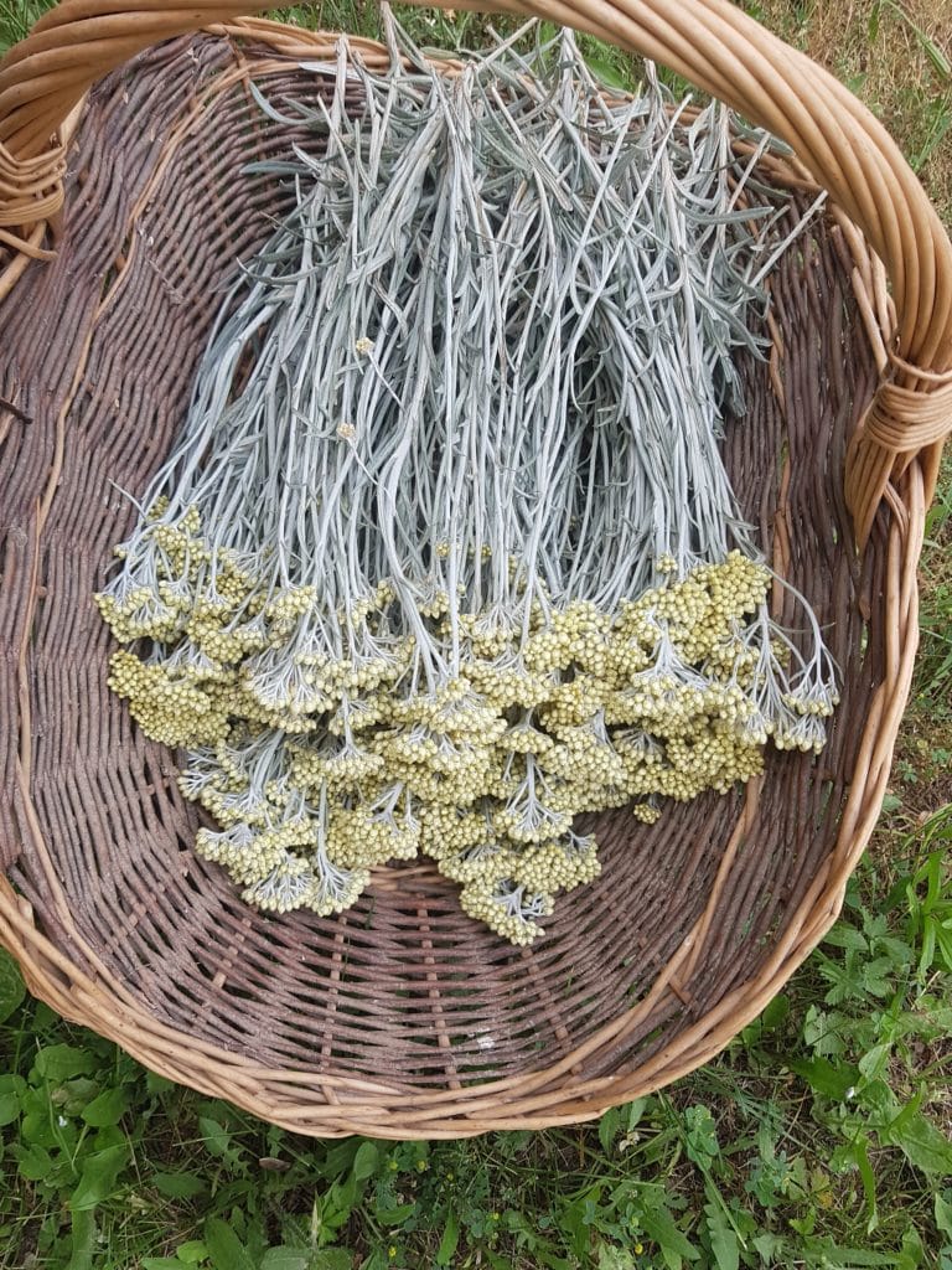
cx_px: 476
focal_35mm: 26
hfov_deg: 53.1
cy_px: 635
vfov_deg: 67.3
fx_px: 953
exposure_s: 1/449
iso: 50
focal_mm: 4.2
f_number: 1.7
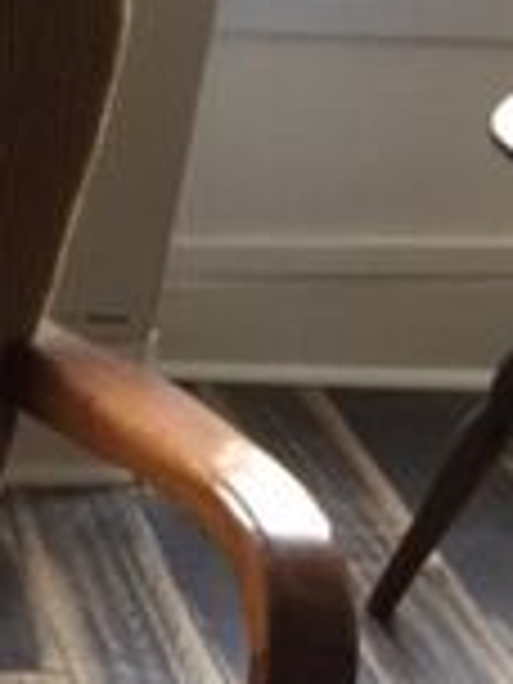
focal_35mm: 122
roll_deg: -0.6
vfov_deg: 15.8
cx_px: -522
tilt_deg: -32.1
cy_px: 720
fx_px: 2411
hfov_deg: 11.0
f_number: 2.2
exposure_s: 1/33
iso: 64
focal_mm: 4.15
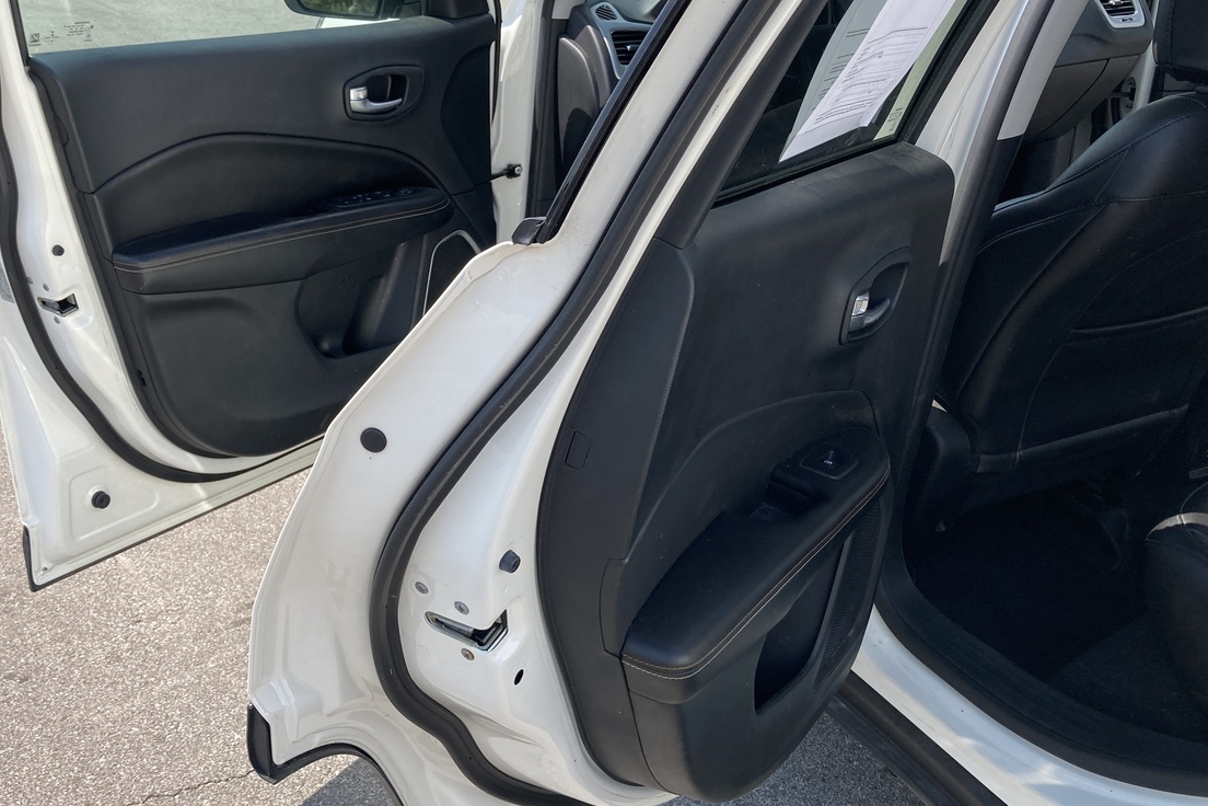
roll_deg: -0.7
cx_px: 486
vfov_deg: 35.0
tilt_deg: -25.8
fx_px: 1275
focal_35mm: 38
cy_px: 379
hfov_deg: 50.4
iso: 20
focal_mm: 3.99
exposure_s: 1/934
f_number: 1.8
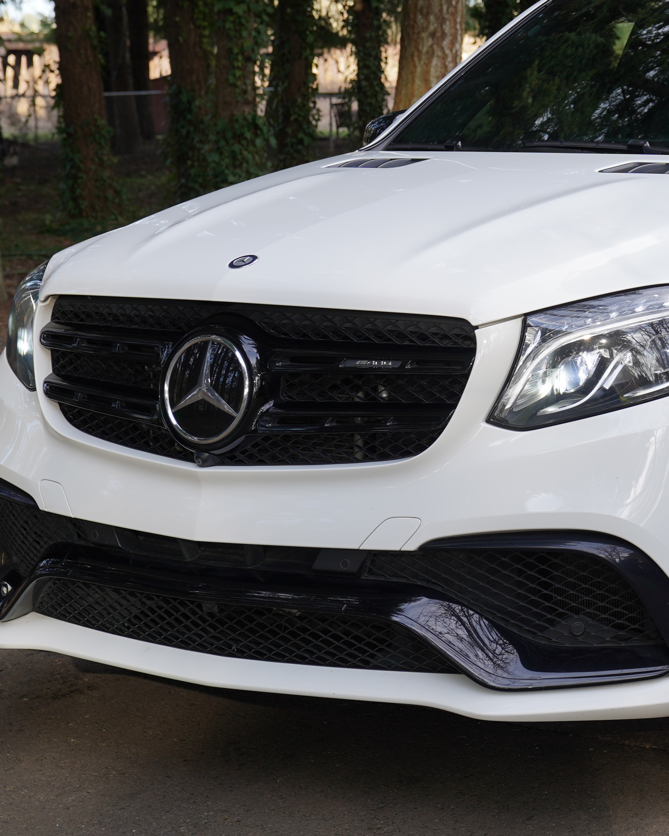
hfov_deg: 16.5
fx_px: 2178
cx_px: 868
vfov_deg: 21.6
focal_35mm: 88
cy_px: 238
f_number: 5
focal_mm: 42
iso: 100
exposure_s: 1/100
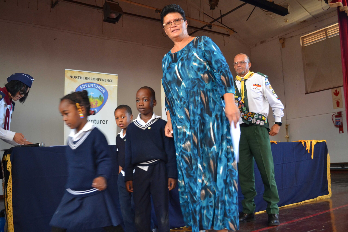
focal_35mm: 33
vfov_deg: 40.0
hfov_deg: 57.2
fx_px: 319
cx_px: 174
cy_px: 116
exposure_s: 1/60
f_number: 3.8
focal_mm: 22
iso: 900
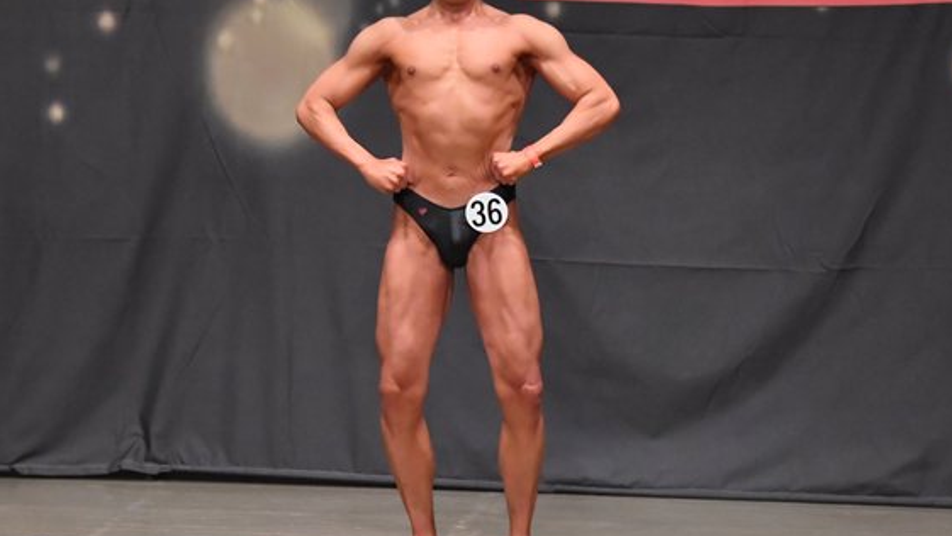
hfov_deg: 7.4
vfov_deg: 4.2
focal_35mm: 292
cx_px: 462
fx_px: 7373
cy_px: 261
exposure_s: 1/400
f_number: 5.6
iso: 6400
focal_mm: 135
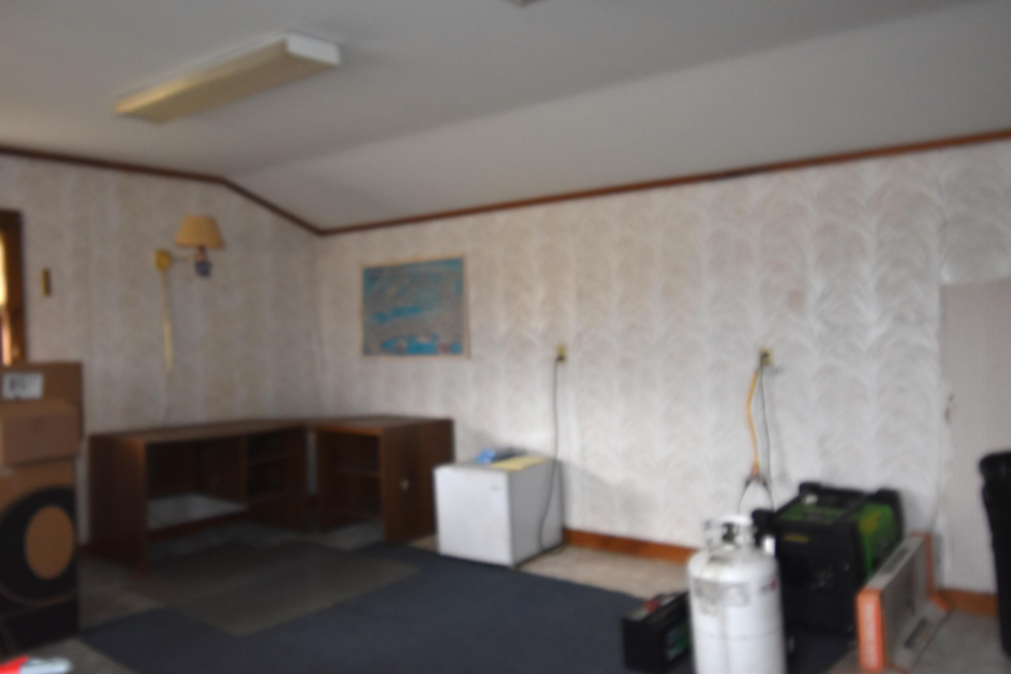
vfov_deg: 43.6
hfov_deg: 61.9
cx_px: 506
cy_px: 337
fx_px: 842
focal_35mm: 30
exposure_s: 1/60
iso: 800
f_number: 5.6
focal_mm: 20
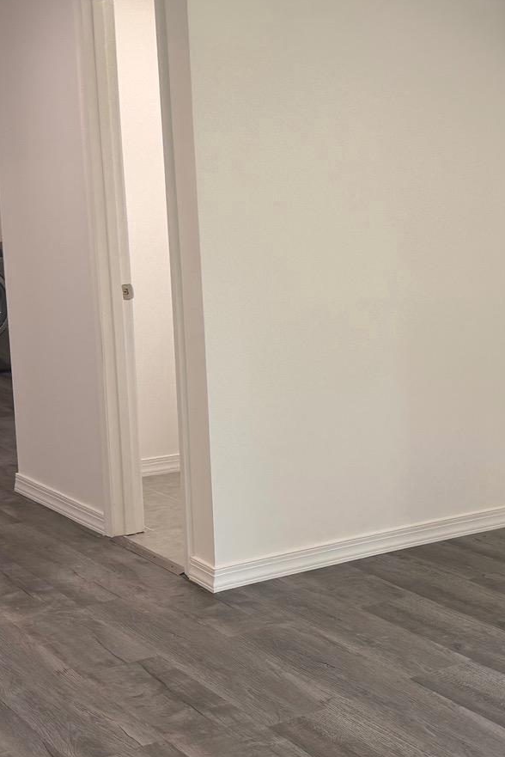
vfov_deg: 34.5
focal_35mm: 58
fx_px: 1219
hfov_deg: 22.7
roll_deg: -1.7
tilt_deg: -8.7
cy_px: 407
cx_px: 479
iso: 100
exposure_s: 1/310
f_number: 1.78
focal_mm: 6.76
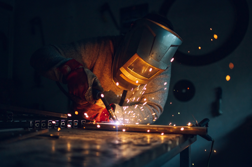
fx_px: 245
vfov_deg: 37.8
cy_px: 84
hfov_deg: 54.5
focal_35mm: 35
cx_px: 126
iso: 400
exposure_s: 1/500
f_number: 1.8
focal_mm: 35
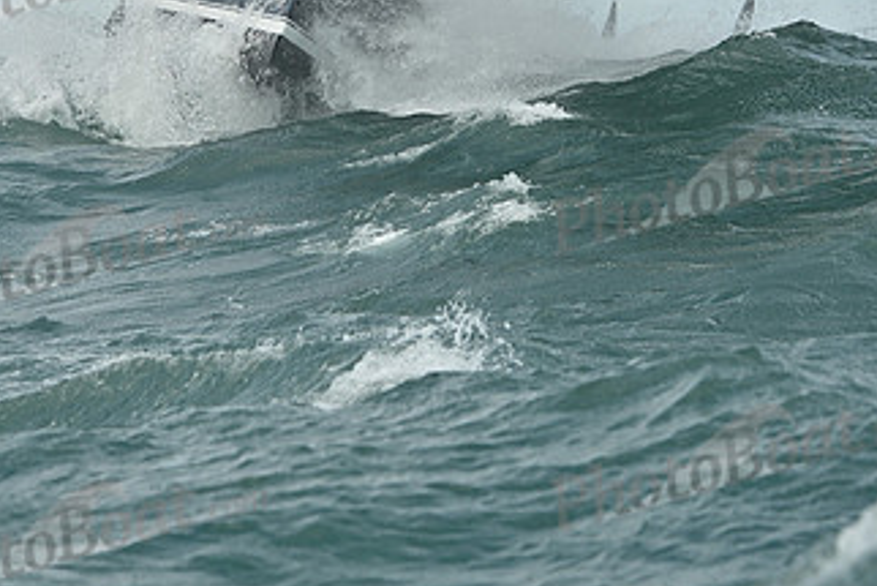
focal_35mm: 234
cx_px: 411
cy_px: 80
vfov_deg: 5.9
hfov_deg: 8.8
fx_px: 5703
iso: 250
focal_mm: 130
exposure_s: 1/1250
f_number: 9
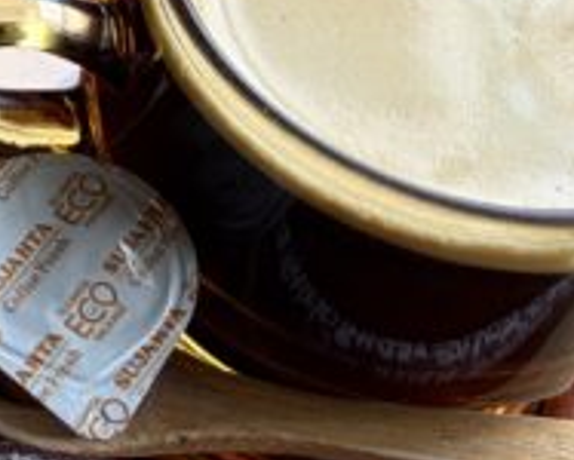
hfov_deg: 12.3
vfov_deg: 11.0
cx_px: -549
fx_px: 2364
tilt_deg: -49.6
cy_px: 3
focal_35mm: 139
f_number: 1.6
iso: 40
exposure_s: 1/232
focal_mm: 5.96
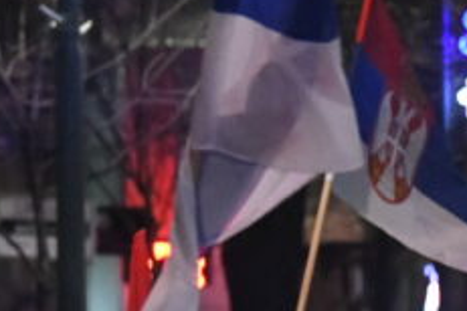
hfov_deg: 3.5
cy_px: 403
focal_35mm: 577
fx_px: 7484
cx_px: 960
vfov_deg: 2.4
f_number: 4
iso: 10000
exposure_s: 1/160
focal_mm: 130
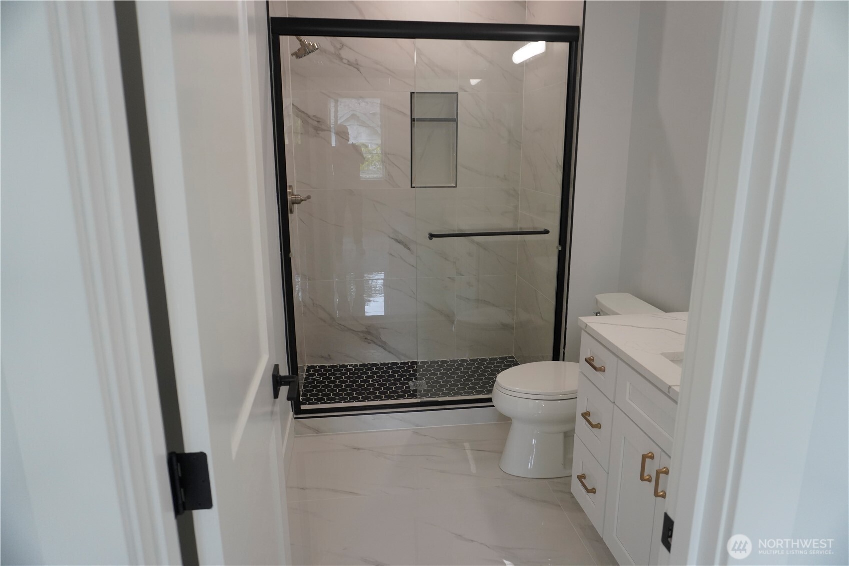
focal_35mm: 24
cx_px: 424
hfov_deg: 73.7
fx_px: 566
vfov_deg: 53.1
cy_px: 283
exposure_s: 1/160
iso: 800
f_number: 4
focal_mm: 16
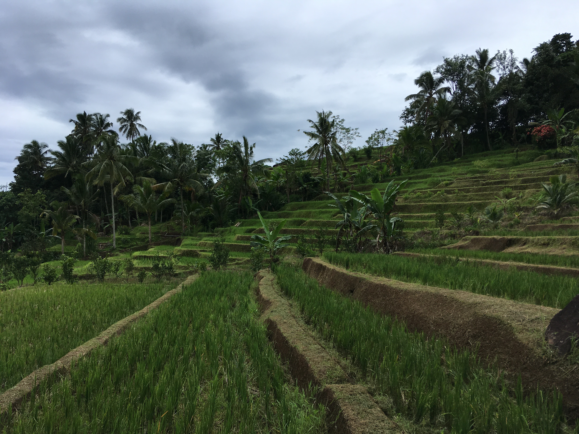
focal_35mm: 29
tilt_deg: +1.7
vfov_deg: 48.2
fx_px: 485
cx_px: 290
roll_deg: -2.4
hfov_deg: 61.7
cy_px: 217
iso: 25
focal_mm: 4.15
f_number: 2.2
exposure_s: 1/1538
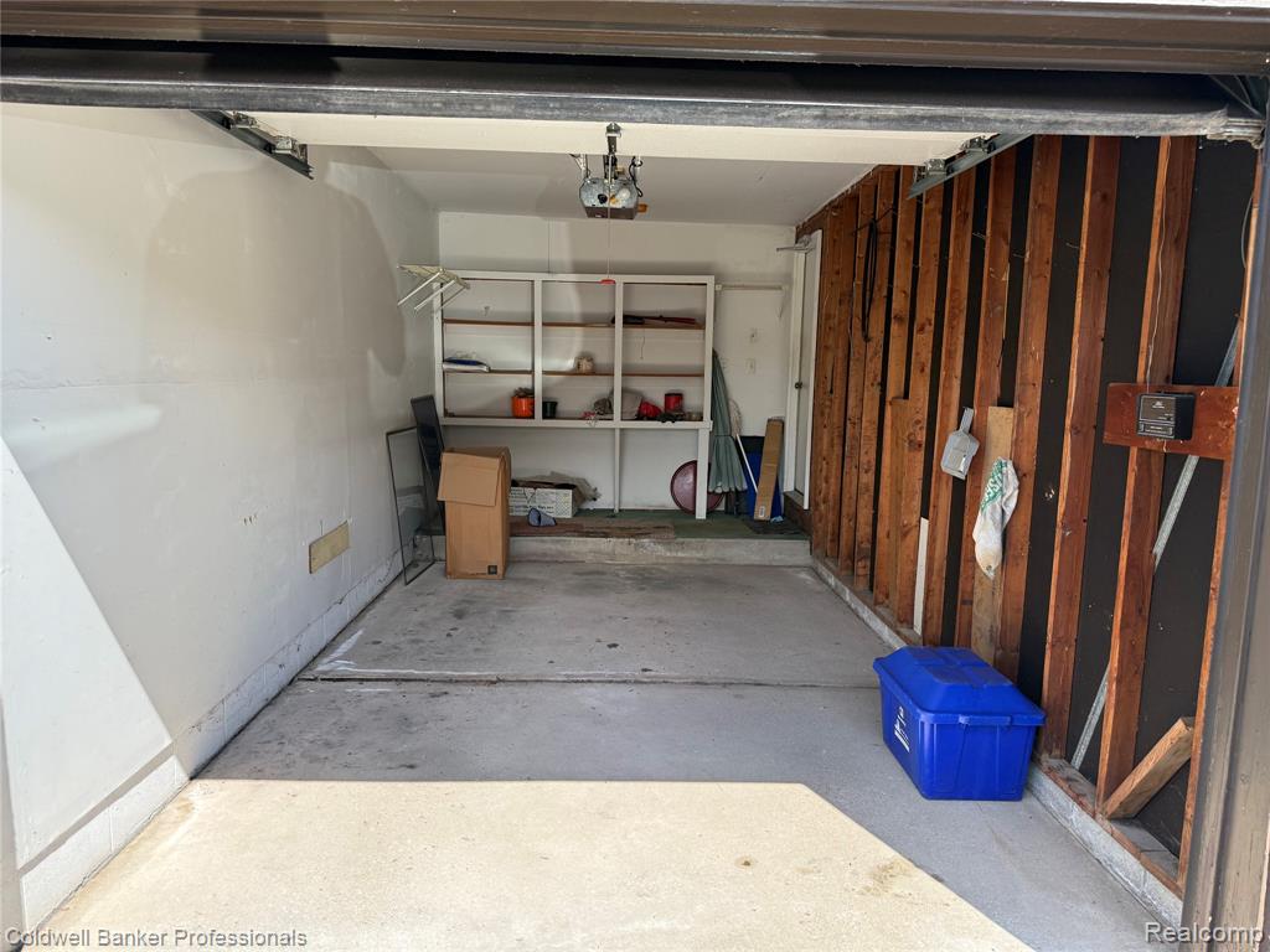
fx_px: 881
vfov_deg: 56.8
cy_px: 476
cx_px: 635
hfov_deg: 71.6
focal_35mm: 24
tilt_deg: -7.0
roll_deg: -1.2
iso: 100
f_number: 1.78
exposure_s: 1/1230
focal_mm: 6.76
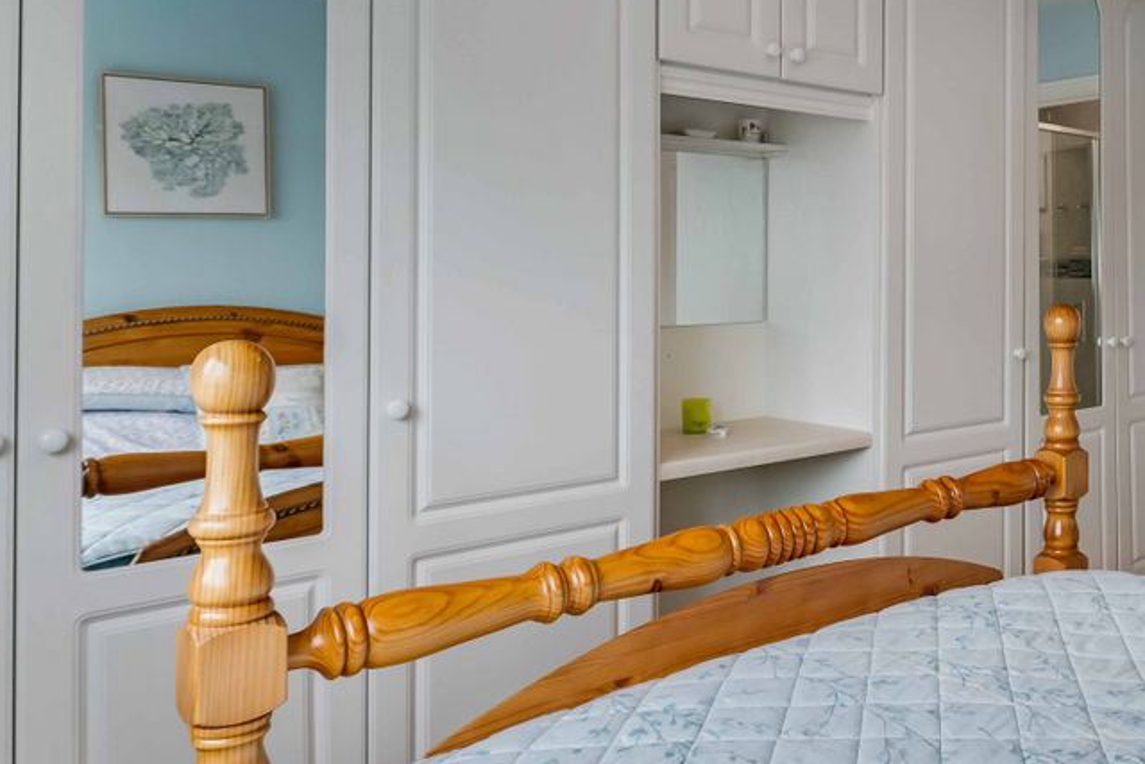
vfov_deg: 38.8
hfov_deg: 49.6
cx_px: 1034
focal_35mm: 34
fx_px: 1082
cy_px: 311
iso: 640
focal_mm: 17
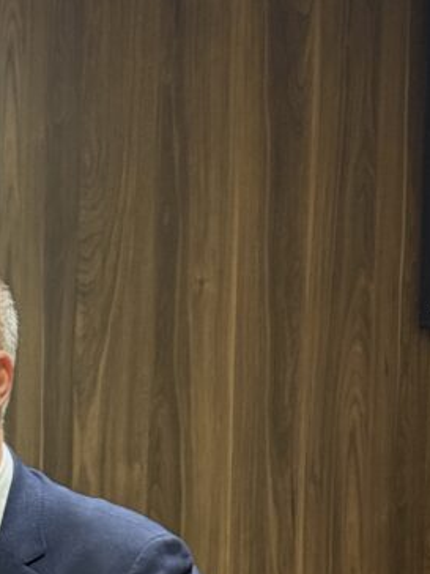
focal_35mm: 135
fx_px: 2236
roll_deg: -1.8
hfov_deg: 10.8
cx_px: -104
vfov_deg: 14.4
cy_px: 541
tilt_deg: -1.0
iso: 640
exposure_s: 1/30
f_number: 1.78
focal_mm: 6.76
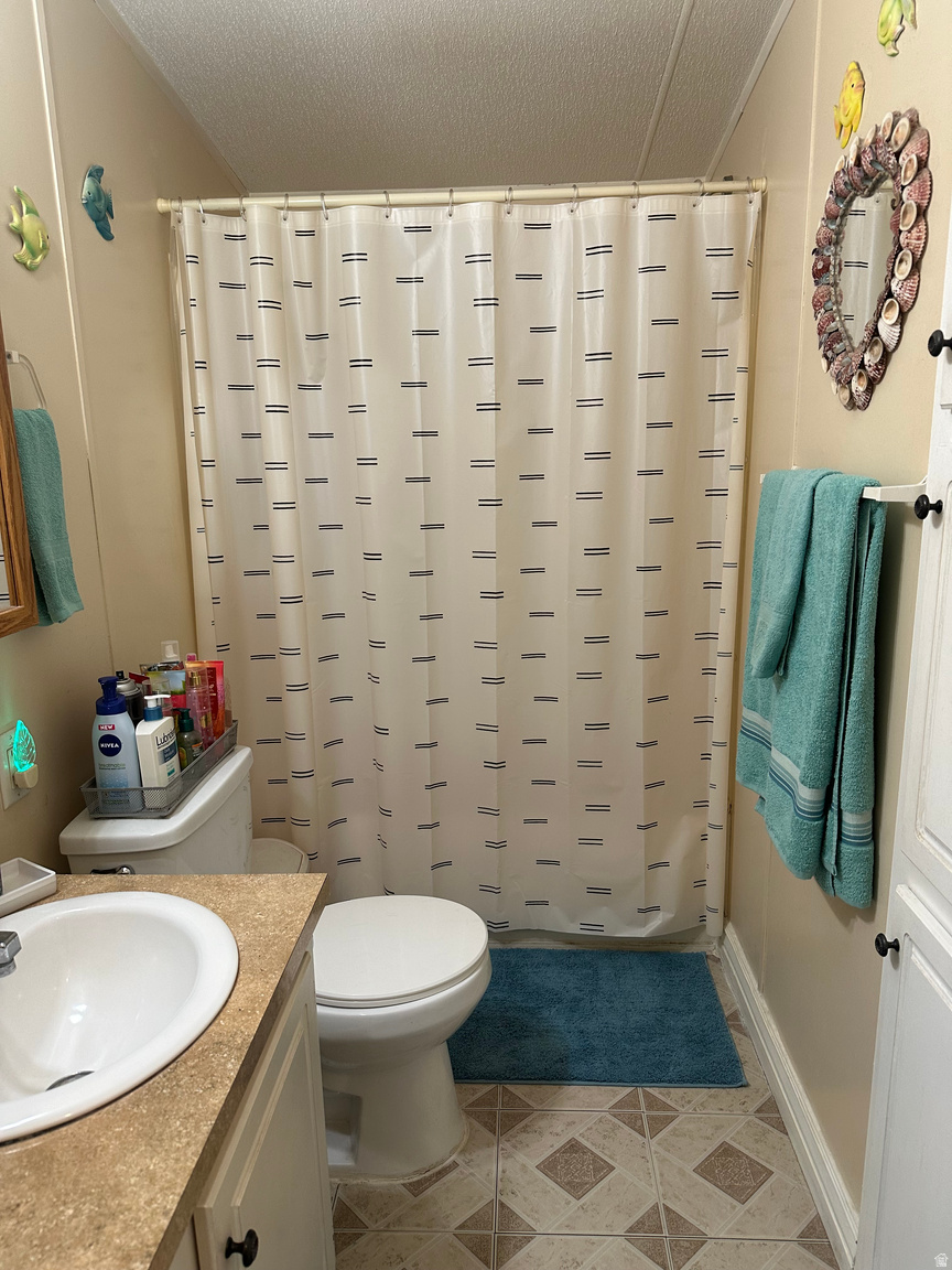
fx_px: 880
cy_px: 635
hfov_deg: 56.8
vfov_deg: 71.6
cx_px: 476
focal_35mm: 24
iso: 160
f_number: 1.78
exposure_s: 1/60
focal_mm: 6.86
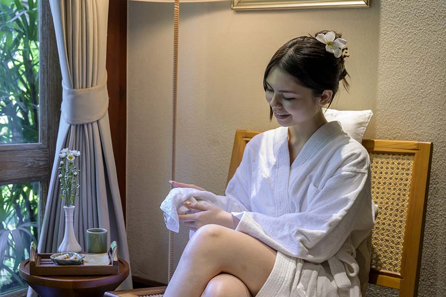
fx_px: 595
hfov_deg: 41.1
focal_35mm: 48
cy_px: 148
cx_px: 223
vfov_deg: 28.1
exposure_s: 1/200
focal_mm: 48
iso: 5000
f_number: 4.5
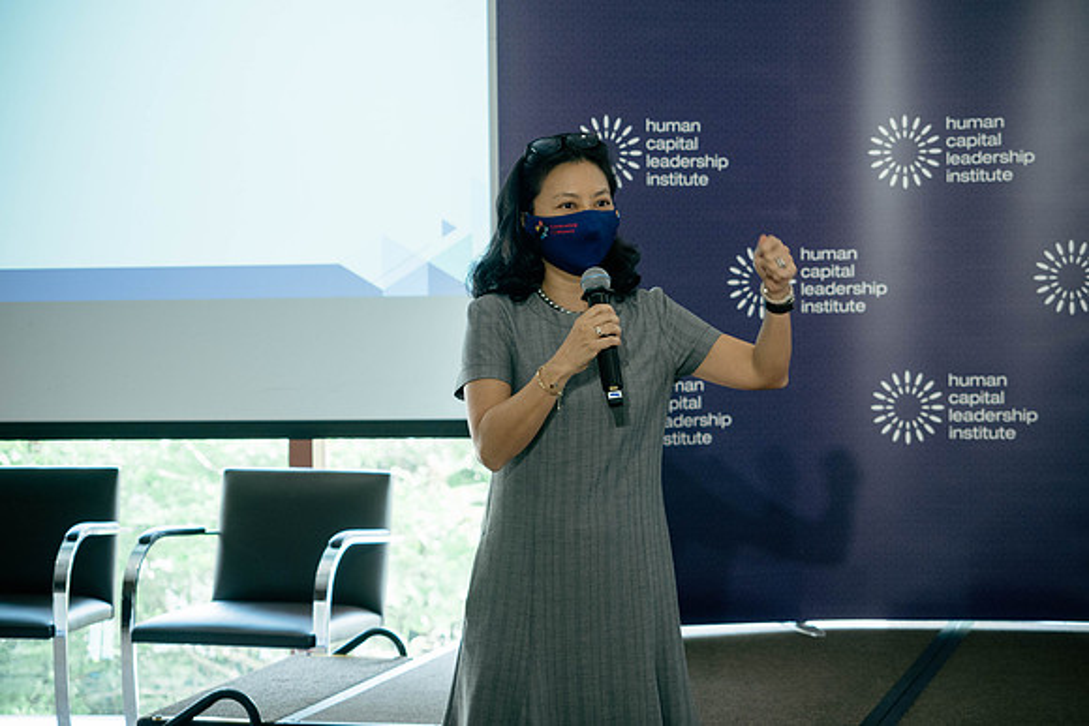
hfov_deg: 23.6
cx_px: 544
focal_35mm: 86
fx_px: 2612
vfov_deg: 15.8
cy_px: 363
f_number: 2.8
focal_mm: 40
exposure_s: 1/125
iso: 500
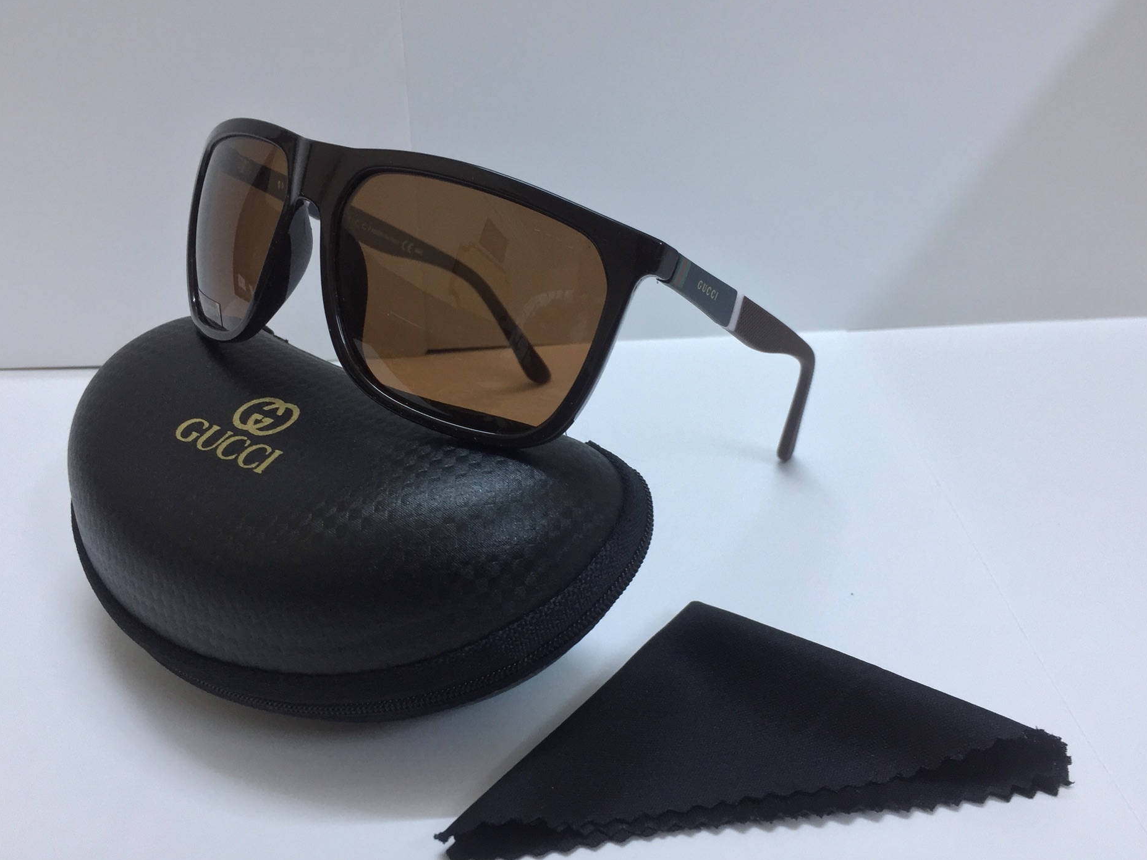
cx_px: 572
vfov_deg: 46.8
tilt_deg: -26.0
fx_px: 994
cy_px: 423
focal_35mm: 30
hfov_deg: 60.0
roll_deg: +0.0
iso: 64
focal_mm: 4.15
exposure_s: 1/30
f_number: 2.2
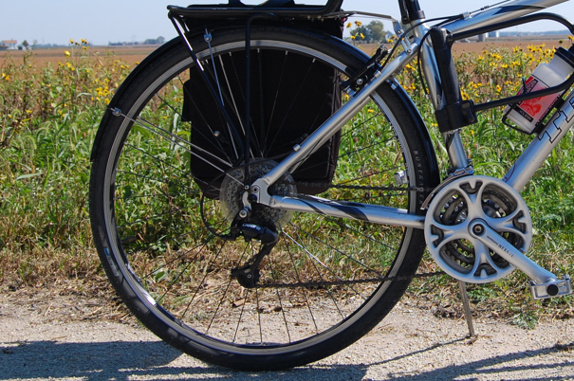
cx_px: 453
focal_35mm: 66
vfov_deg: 20.4
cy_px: 88
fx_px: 1051
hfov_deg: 29.9
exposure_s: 1/200
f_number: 7.1
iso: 200
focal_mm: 26
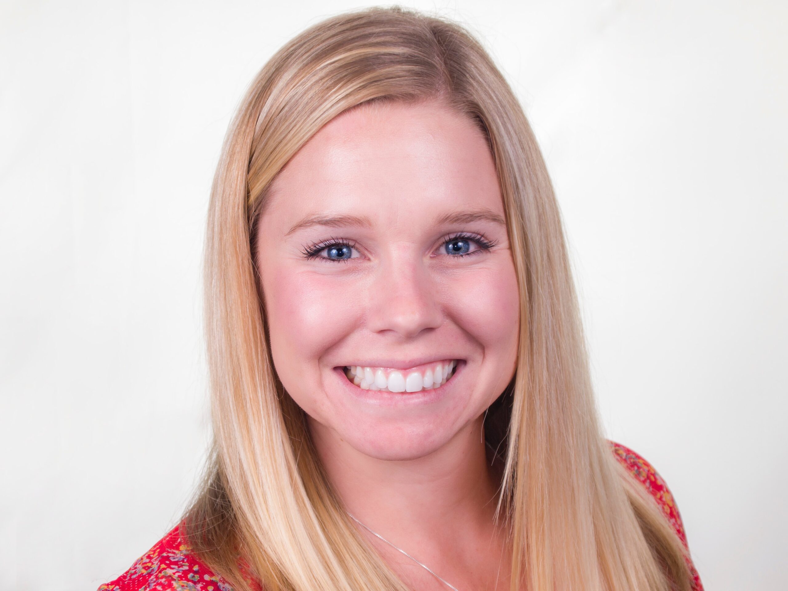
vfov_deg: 18.4
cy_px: 296
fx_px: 1821
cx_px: 394
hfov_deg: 24.4
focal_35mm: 80
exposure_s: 1/125
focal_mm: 40
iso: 100
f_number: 5.6
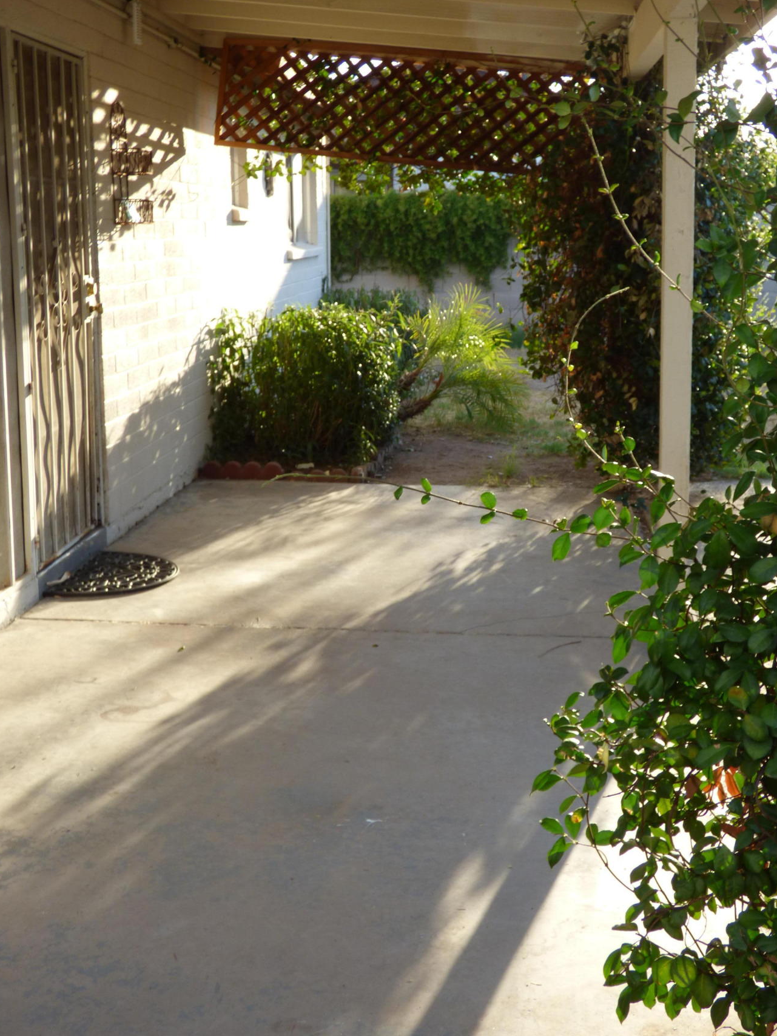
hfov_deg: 30.2
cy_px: 468
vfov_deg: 39.6
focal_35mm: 48
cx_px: 438
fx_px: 1437
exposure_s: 1/160
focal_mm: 7.37
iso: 100
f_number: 3.6
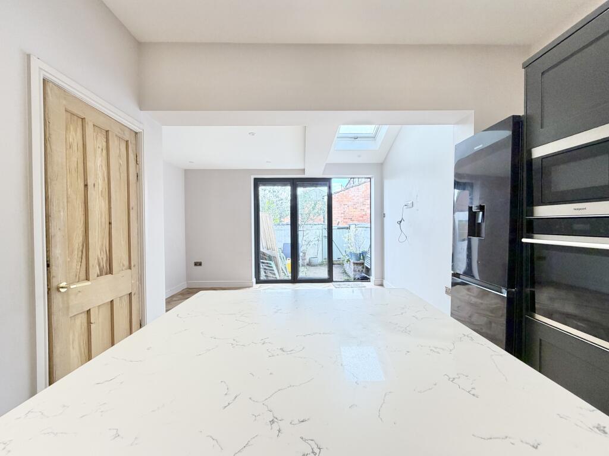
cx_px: 304
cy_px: 228
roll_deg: -0.3
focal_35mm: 14
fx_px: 246
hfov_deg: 102.1
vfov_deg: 85.7
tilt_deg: -2.0
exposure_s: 1/100
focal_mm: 2.22
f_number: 2.2
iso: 200
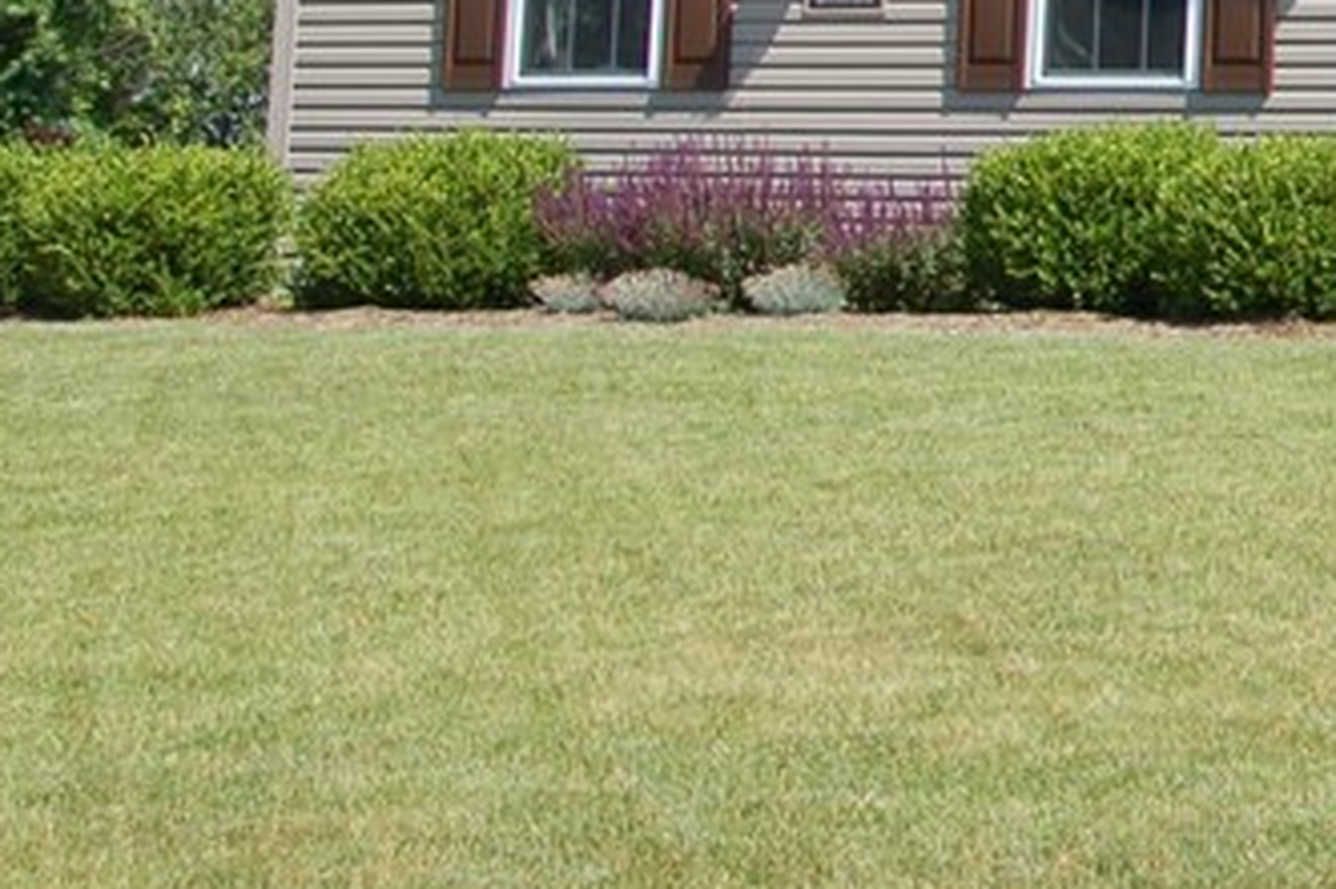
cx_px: 2095
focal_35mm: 123
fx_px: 4549
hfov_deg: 15.3
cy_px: -447
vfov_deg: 10.8
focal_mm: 25
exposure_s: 1/250
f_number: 8
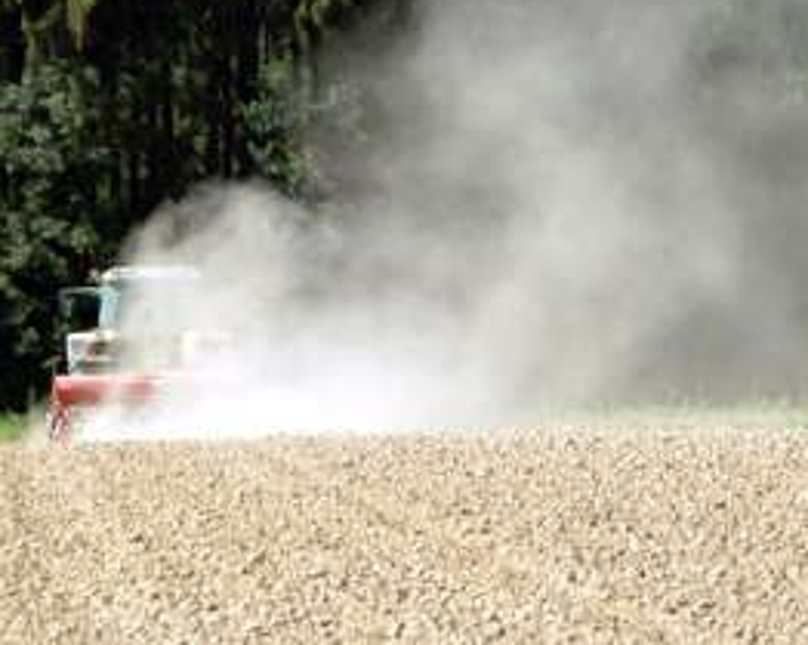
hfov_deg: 6.1
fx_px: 7524
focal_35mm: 315
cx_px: 416
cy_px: 270
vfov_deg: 4.9
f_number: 5.6
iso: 100
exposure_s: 1/180
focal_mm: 118
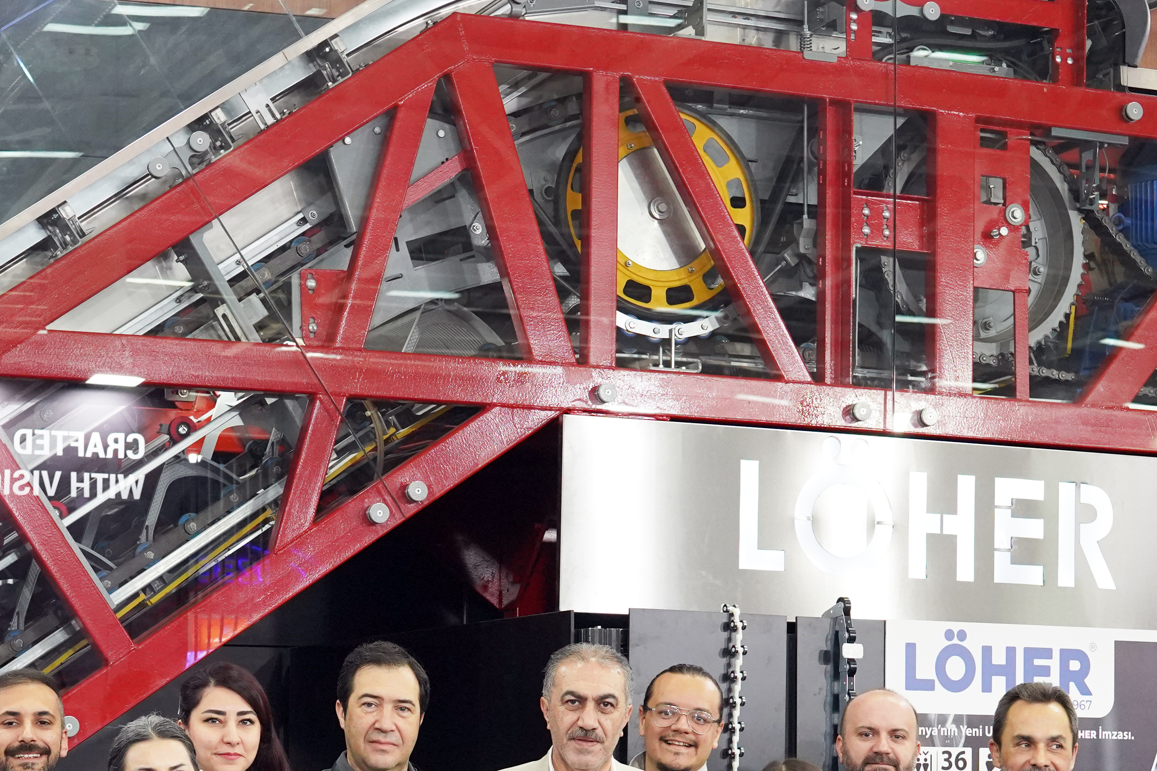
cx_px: 311
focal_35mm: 95
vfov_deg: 14.0
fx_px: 3053
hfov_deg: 21.3
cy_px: 881
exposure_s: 1/160
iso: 1600
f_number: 4
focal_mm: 35
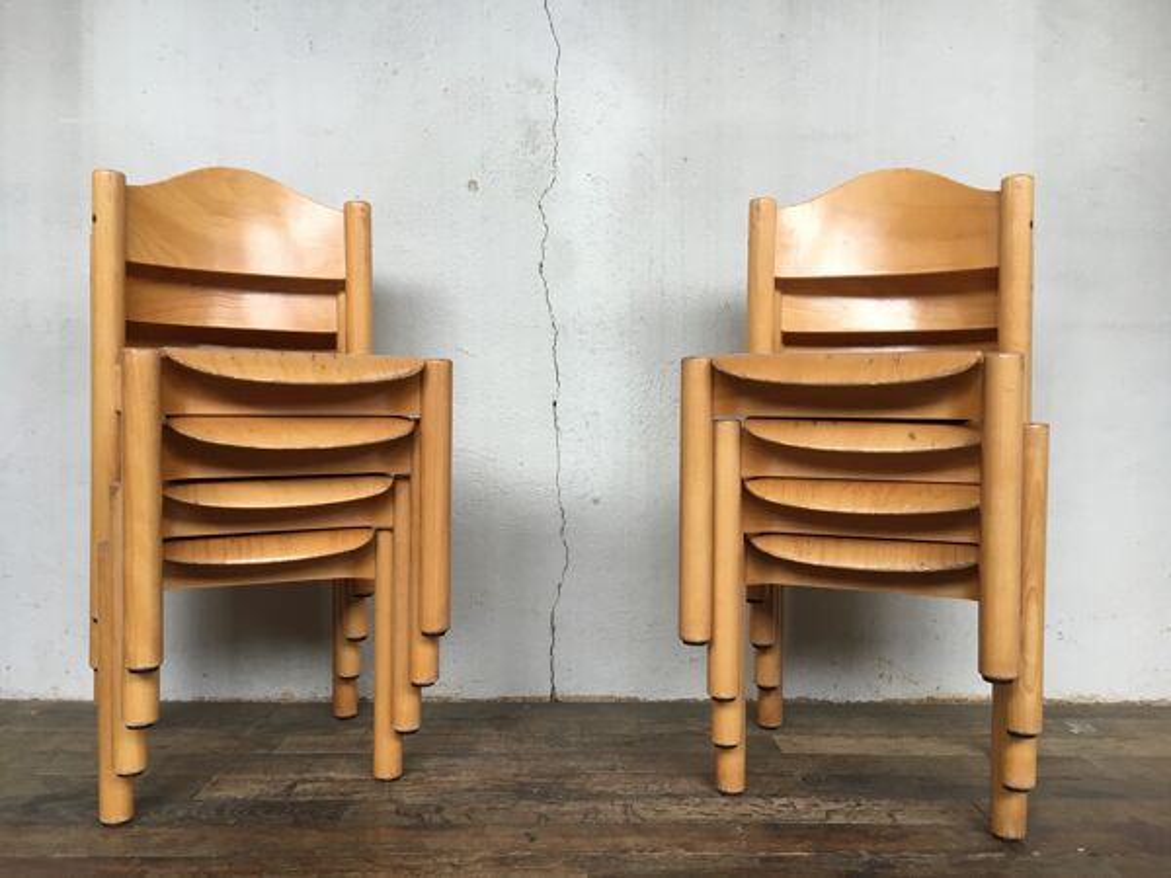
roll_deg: -0.5
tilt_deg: -2.8
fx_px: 981
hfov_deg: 61.7
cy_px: 439
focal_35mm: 29
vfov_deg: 48.2
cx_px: 586
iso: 80
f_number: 2.2
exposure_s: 1/33
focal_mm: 4.15
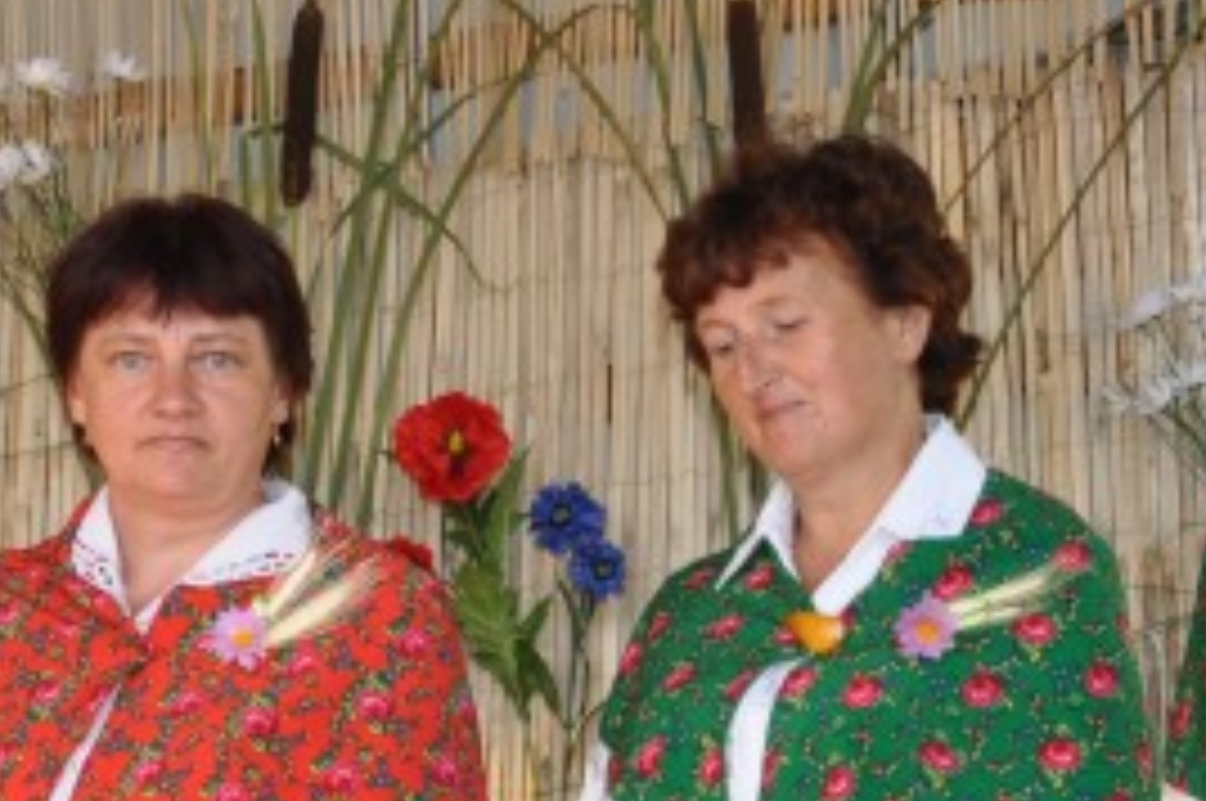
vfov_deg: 7.2
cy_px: 814
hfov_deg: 10.8
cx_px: 486
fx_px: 6357
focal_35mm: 190
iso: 400
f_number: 4.5
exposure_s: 1/80
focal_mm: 34
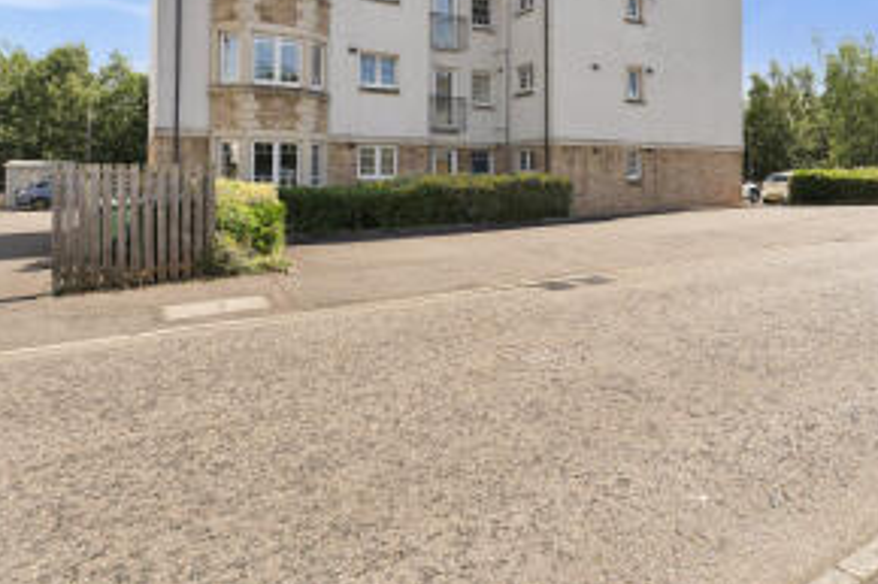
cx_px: 539
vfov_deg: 51.6
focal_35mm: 23
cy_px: 116
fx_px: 561
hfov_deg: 75.0
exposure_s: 1/320
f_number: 7.1
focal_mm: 14
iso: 100
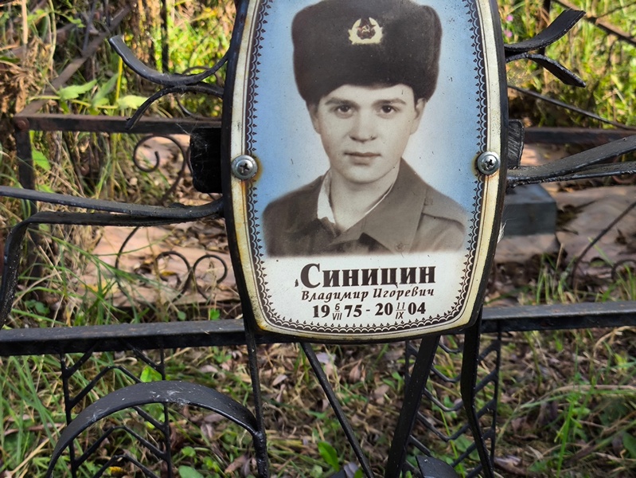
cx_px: 318
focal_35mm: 50
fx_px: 919
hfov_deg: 38.2
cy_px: 239
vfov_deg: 29.1
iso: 50
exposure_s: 1/377
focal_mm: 4.71
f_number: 1.7
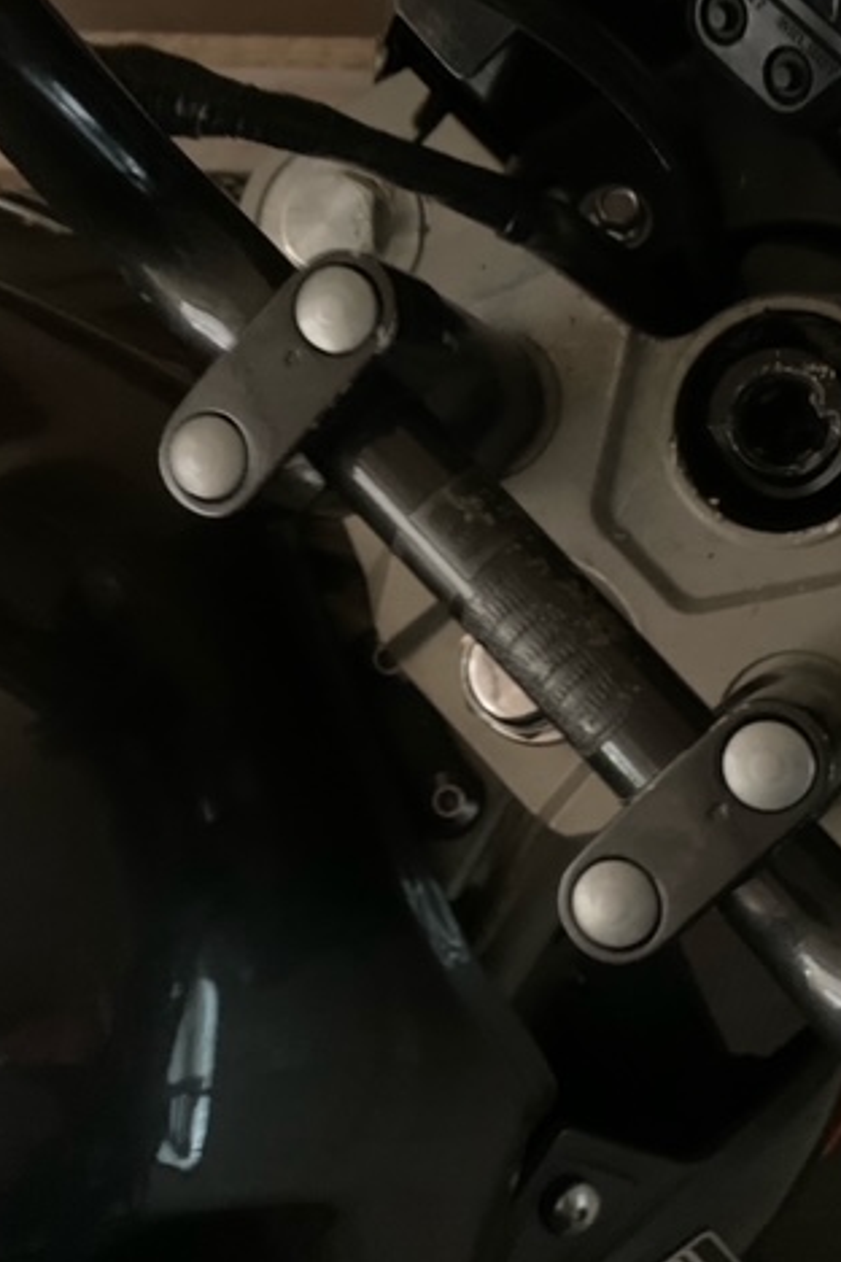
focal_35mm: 37
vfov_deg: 51.9
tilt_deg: -80.4
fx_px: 1296
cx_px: 633
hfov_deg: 35.1
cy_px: 620
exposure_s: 1/17
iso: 1000
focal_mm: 4.25
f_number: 1.8
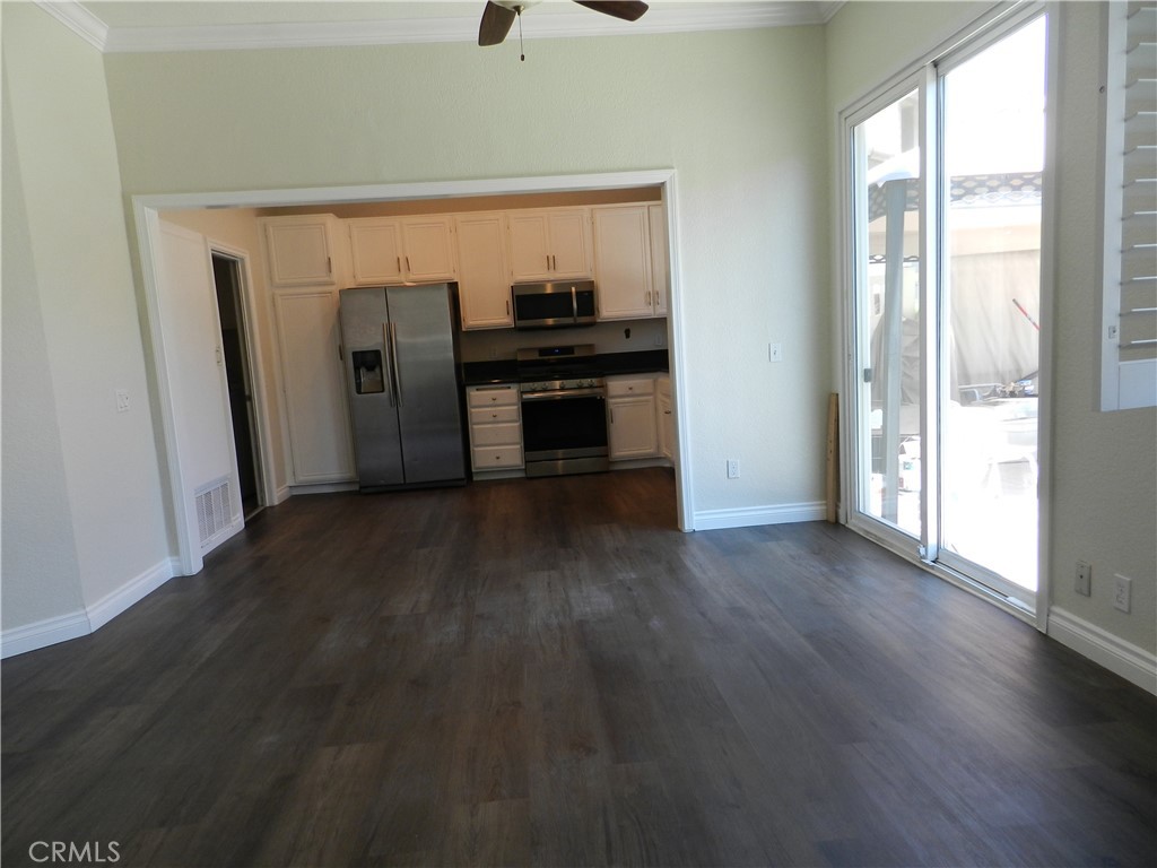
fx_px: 769
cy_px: 434
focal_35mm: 23
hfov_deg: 73.9
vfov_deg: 58.9
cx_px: 578
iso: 160
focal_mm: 4
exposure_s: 1/60
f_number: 3.4
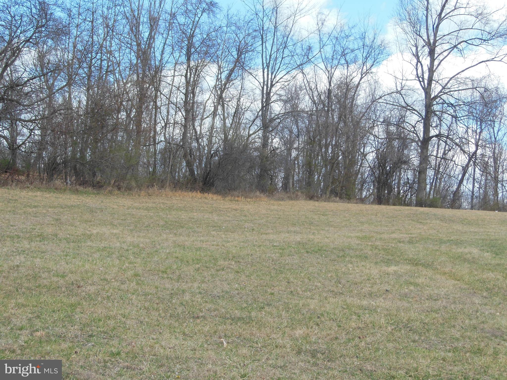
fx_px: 1025
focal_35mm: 70
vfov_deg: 21.0
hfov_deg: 27.8
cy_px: 190
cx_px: 254
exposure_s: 1/250
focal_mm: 12.4
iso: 125
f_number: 5.2
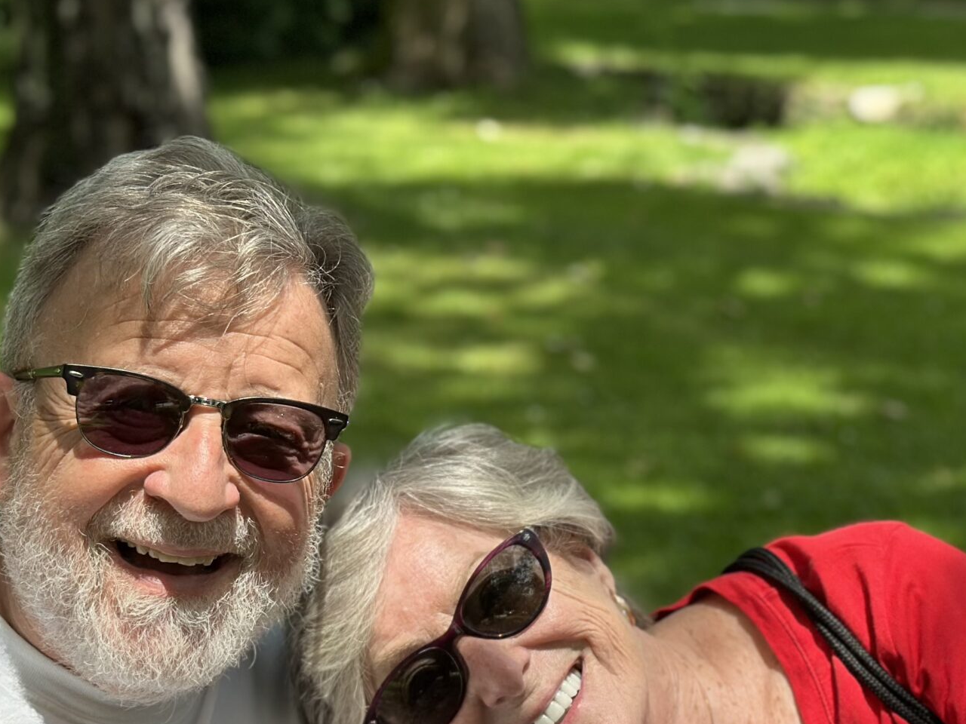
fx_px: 2679
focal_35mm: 96
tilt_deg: -9.6
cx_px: 491
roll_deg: -0.1
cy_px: 535
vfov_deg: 15.3
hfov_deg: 20.4
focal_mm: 6.86
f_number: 1.78
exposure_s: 1/1721
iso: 100
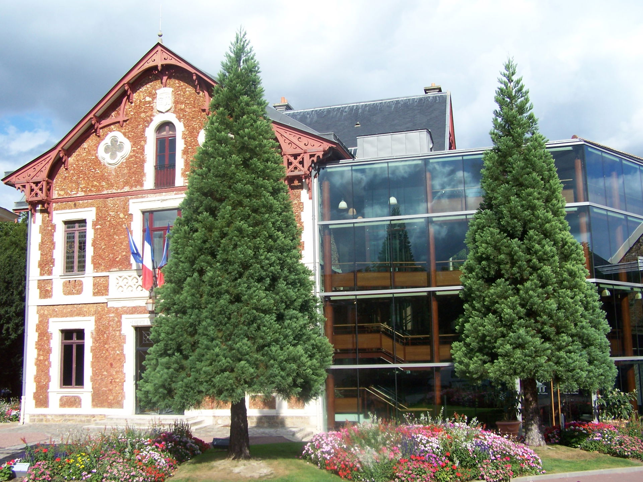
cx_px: 322
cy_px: 241
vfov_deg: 37.7
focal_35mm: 38
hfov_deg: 49.0
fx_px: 706
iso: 80
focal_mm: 6.3
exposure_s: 1/750
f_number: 4
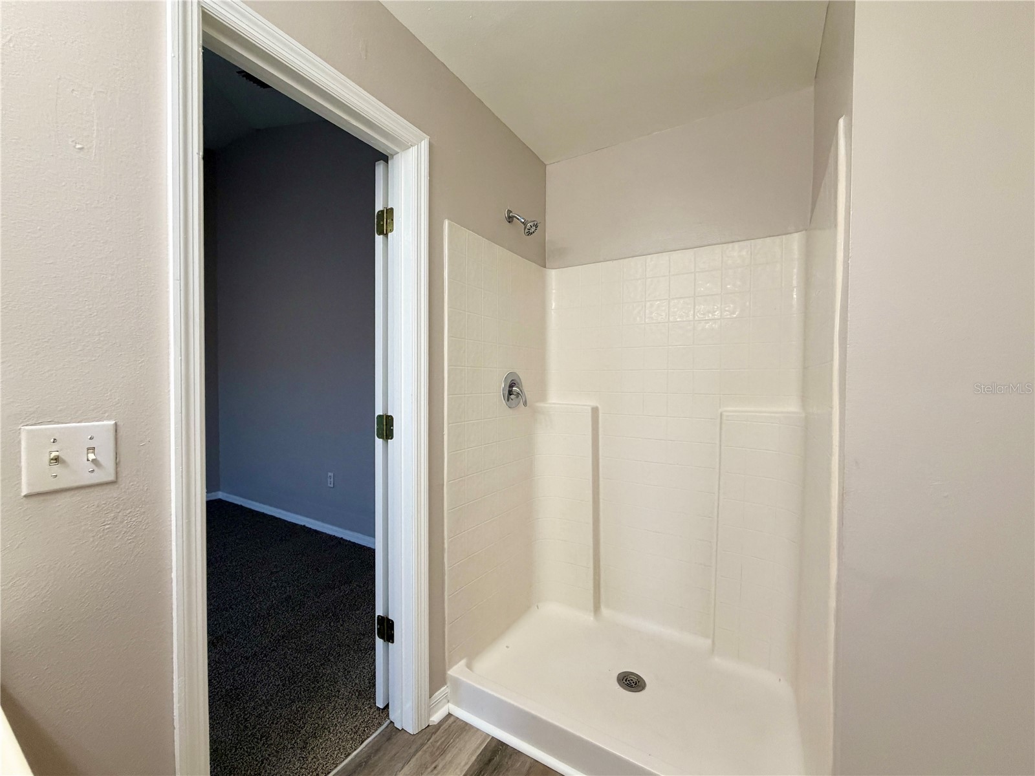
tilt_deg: -0.4
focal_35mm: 14
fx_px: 419
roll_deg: +0.4
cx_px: 518
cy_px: 388
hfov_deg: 102.1
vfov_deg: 85.7
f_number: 2.2
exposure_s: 1/120
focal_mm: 2.22
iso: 320
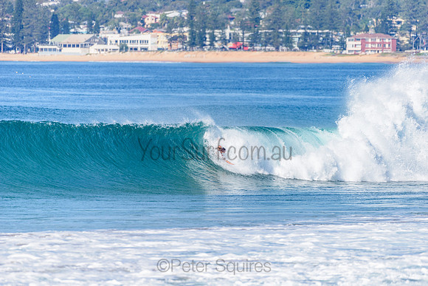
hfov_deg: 4.1
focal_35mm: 500
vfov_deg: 2.8
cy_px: 143
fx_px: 5946
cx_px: 214
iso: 160
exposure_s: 1/2000
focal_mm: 500
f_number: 5.6
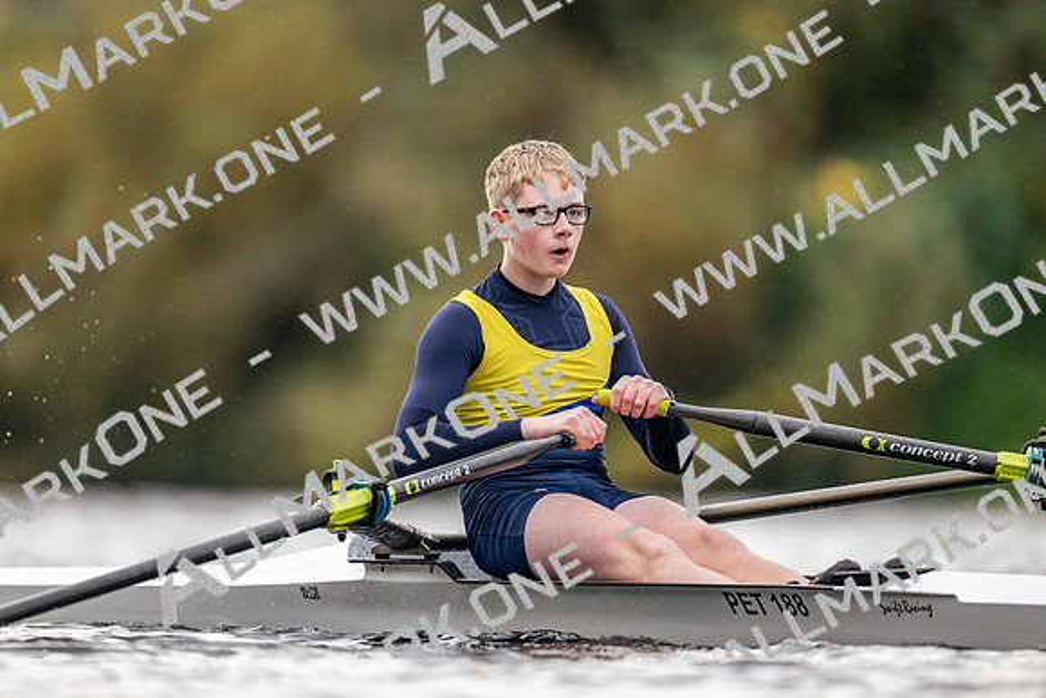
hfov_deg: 3.4
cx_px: 523
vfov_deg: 2.3
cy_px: 349
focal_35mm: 600
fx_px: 17437
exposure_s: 1/2500
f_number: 4
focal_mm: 600
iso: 3600
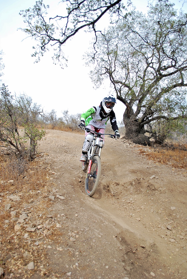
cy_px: 140
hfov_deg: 37.0
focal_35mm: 36
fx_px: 280
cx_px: 94
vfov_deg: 53.1
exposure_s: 1/320
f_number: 4.2
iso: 100
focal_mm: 24
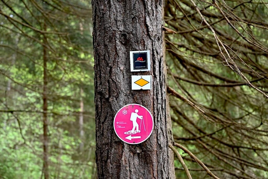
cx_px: 134
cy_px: 90
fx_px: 424
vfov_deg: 23.8
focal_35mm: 57
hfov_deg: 35.1
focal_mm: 57
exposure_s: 1/125
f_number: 4
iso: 720
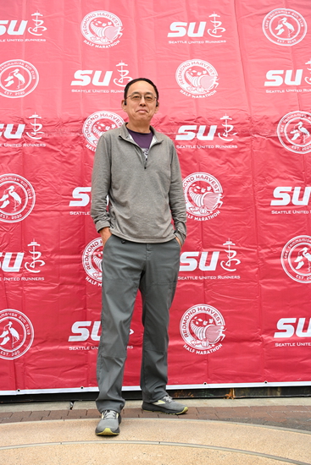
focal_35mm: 46
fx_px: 596
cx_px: 156
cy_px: 232
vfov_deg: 42.7
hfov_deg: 29.3
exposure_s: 1/400
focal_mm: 46
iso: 2000
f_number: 4
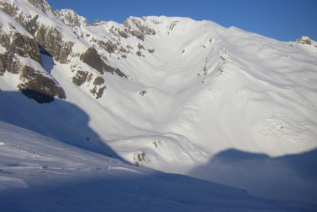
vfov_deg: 28.1
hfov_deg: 41.1
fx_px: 423
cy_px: 96
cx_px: 159
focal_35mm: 48
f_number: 7.2
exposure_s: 1/400
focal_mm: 7.6
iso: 64
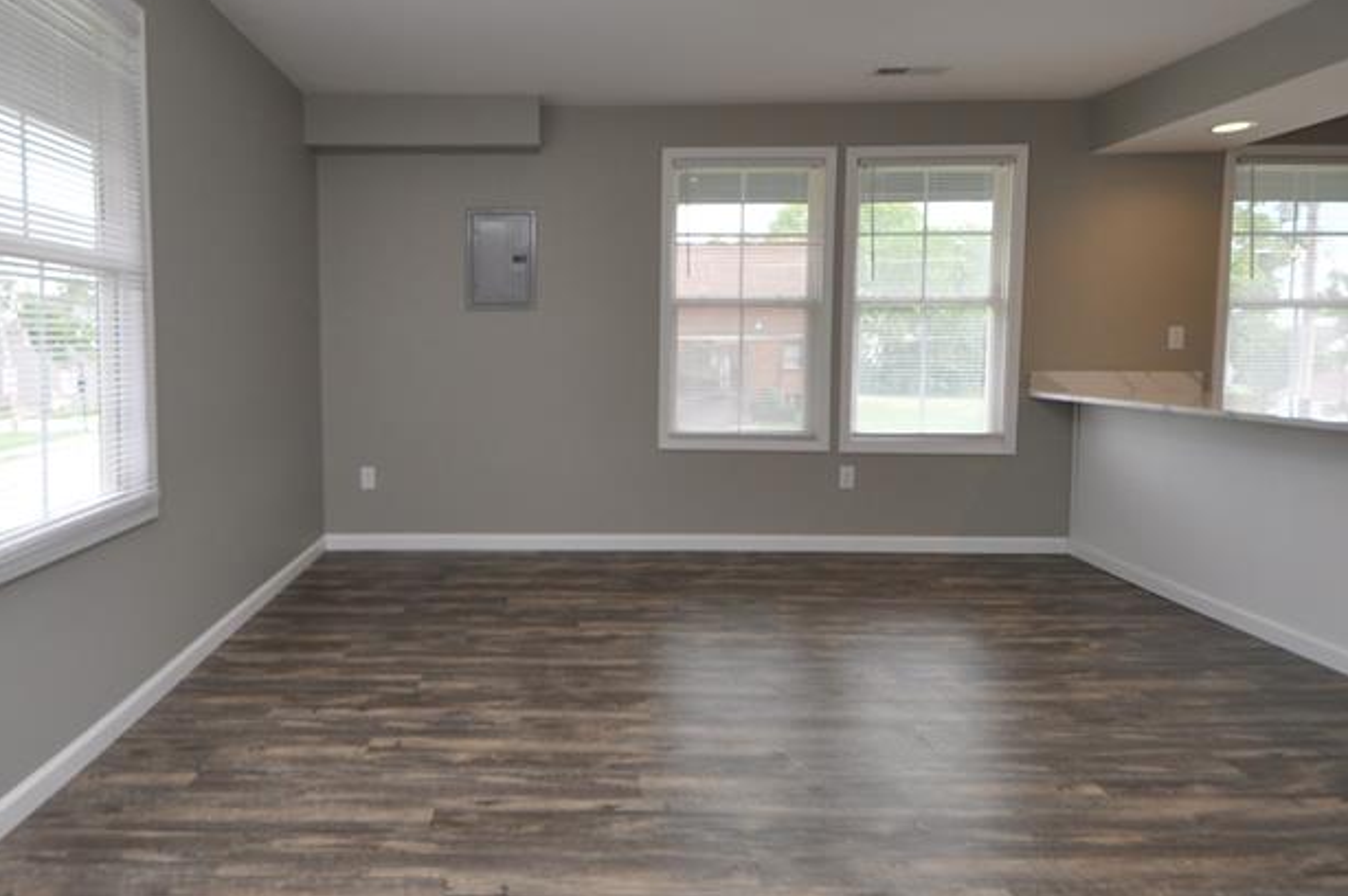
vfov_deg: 61.6
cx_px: 508
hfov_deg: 82.5
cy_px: 395
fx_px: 748
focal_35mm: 20
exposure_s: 1/125
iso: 360
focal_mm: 8
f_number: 5.6
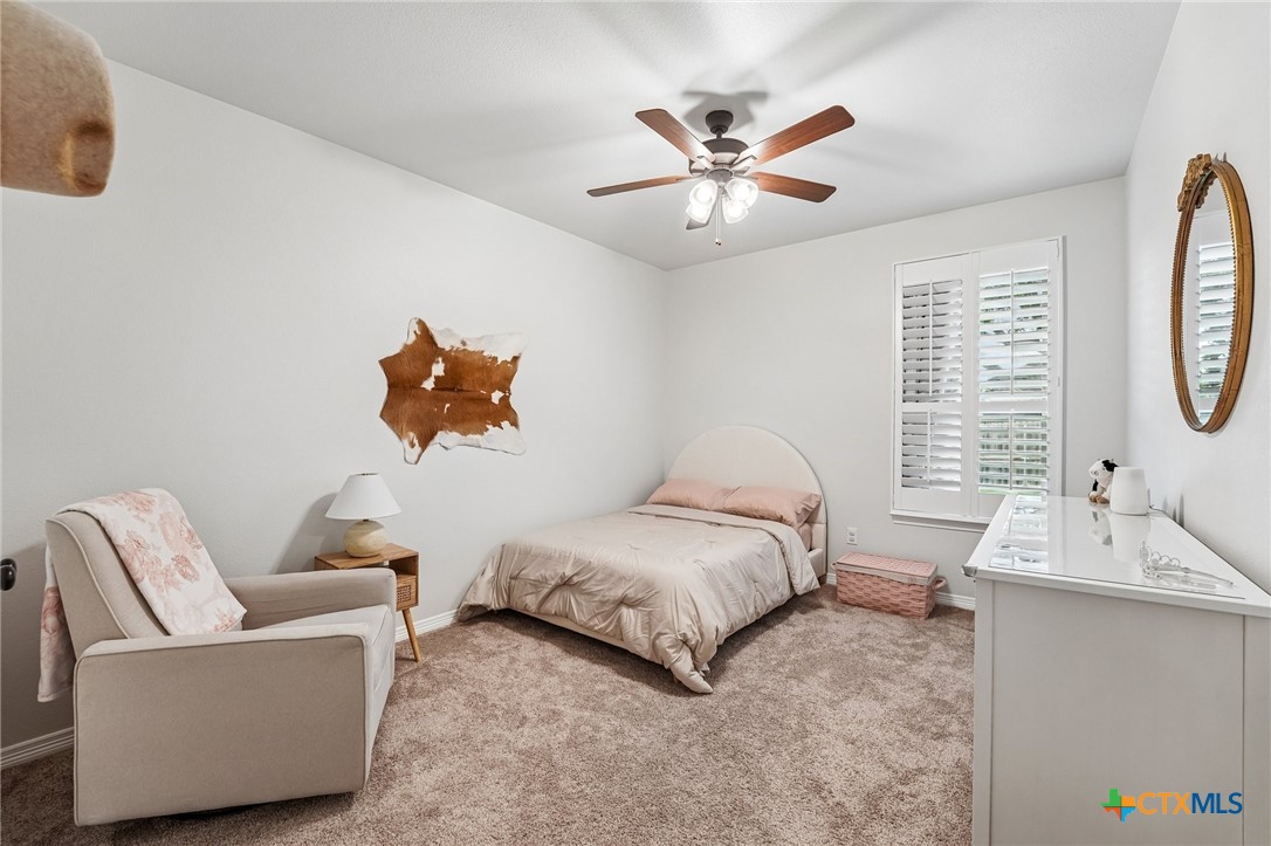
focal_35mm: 14
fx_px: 494
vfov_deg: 81.2
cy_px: 423
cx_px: 636
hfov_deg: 104.3
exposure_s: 1/20
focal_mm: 14
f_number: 8
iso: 400
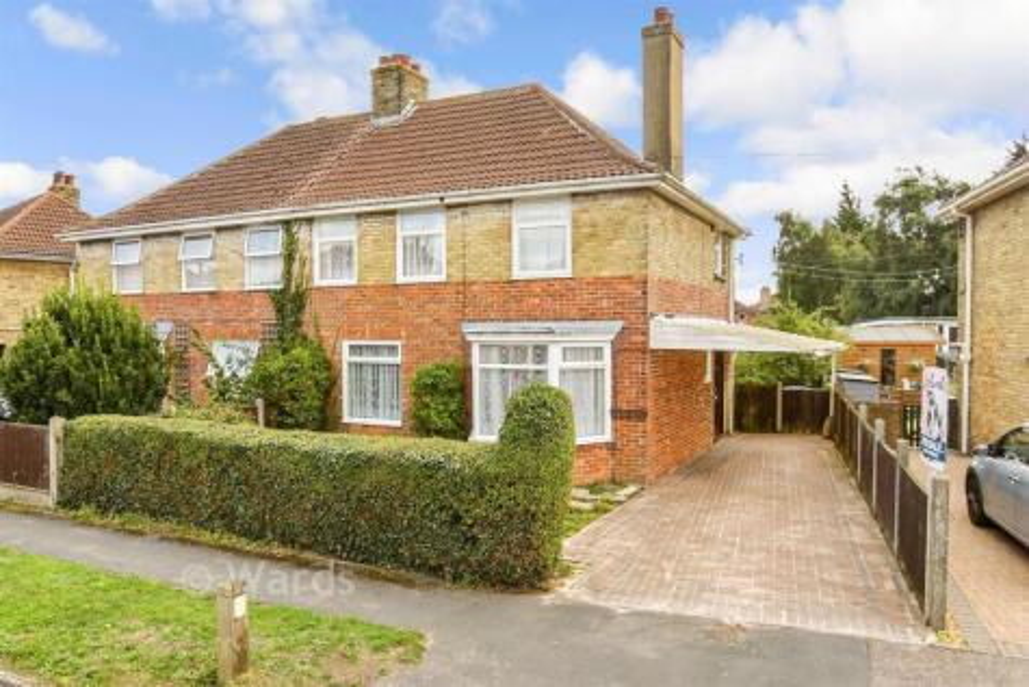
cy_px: 344
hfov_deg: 93.3
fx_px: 486
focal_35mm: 17
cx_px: 514
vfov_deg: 70.5
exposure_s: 1/250
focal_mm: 11.5
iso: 160
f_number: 8
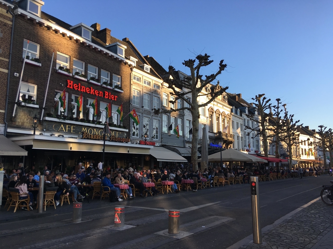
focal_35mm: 29
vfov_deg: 48.2
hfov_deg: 61.7
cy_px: 124
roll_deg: -0.3
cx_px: 166
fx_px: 279
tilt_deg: +9.7
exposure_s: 1/487
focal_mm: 4.15
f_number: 2.2
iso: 25
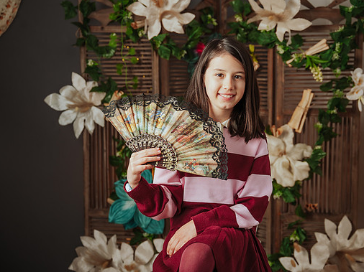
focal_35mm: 54
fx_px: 568
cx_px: 204
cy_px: 136
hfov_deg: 35.5
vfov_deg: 27.0
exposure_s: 1/200
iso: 160
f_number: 3.5
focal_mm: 49
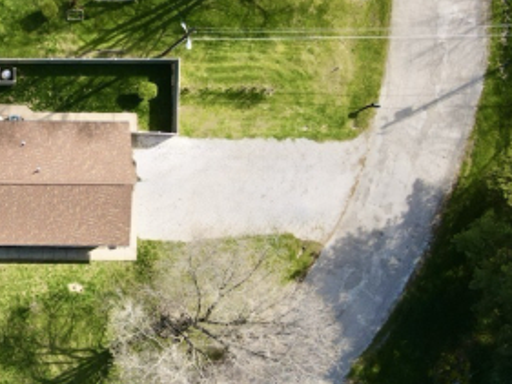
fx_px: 843
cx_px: -63
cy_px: 155
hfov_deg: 30.0
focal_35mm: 57
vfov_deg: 25.6
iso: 100
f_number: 2.8
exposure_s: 1/400
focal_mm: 4.5
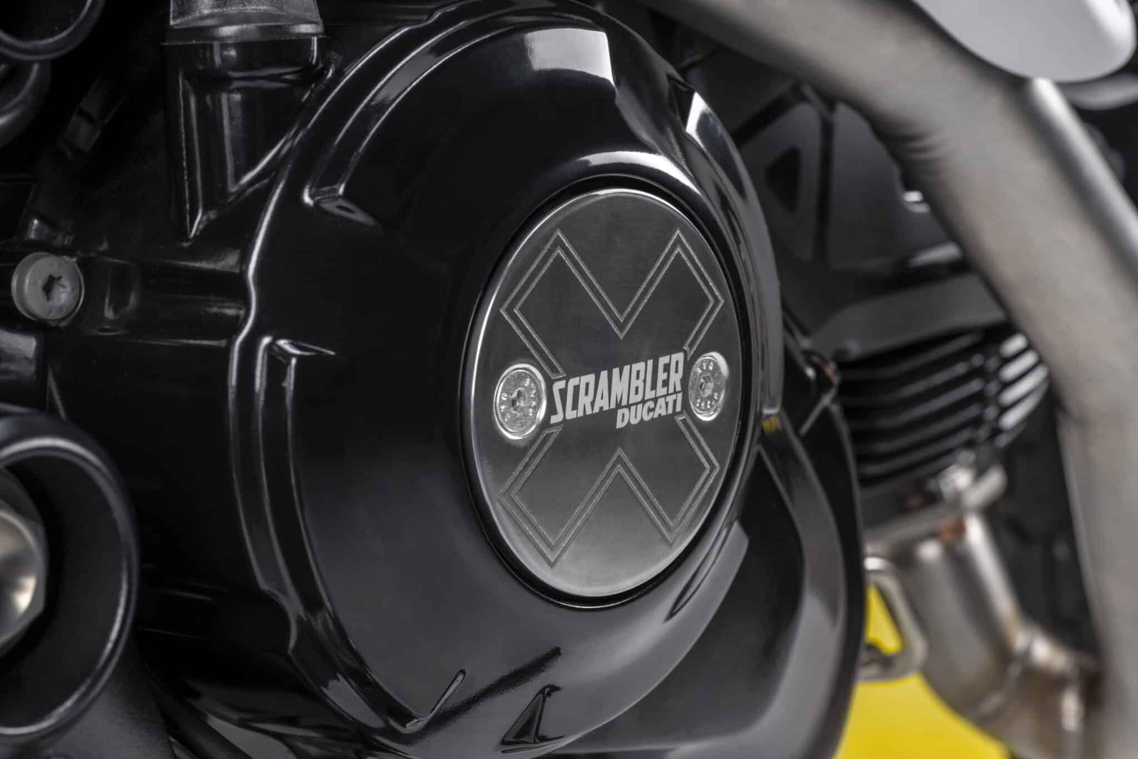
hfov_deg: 28.8
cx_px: 569
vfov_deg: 19.5
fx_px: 2212
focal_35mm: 70
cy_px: 380
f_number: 11
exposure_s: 1/125
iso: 100
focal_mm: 70
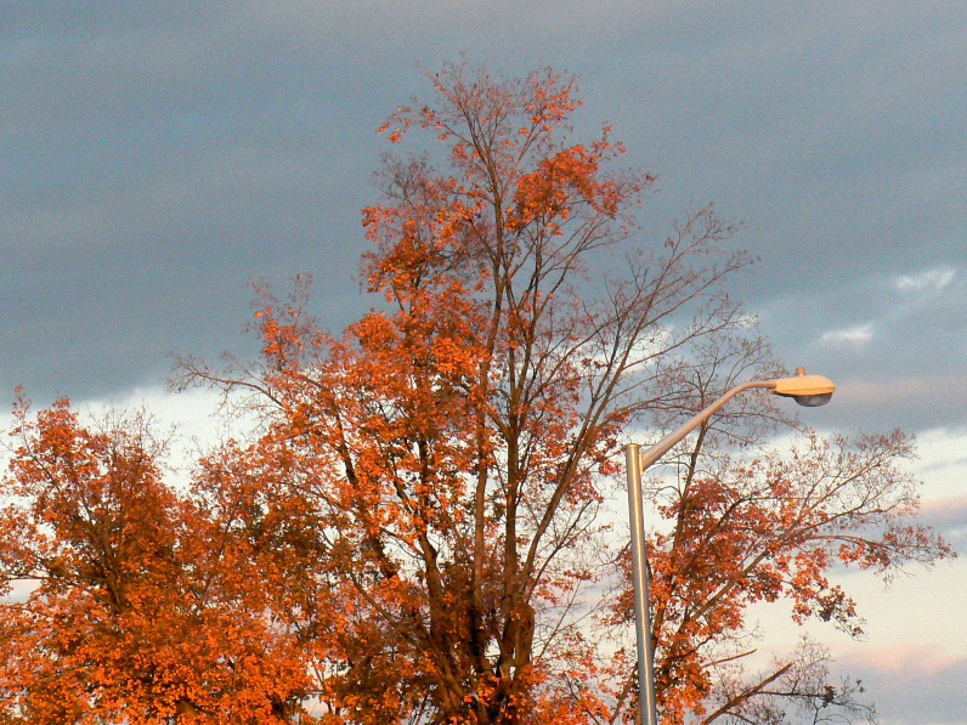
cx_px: 484
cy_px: 363
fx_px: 5168
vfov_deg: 8.0
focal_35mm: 185
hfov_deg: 10.7
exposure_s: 1/320
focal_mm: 25.1
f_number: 5.6
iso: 400
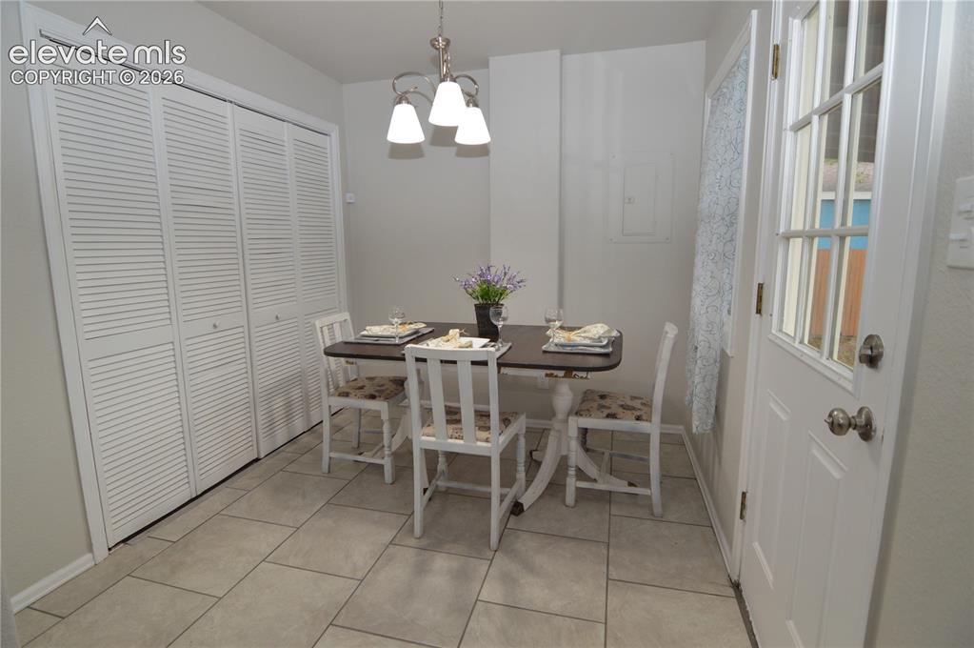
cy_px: 324
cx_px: 487
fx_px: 446
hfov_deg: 95.0
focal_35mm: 16
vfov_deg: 71.9
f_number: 5
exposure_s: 1/100
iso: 400
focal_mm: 11
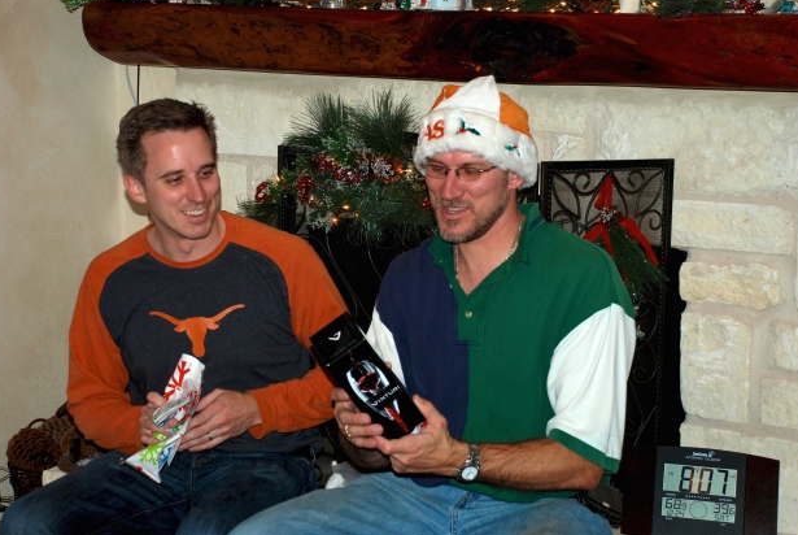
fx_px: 1731
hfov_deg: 26.0
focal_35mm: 78
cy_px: 260
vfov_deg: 17.6
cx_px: 402
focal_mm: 50
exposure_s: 1/60
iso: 200
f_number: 5
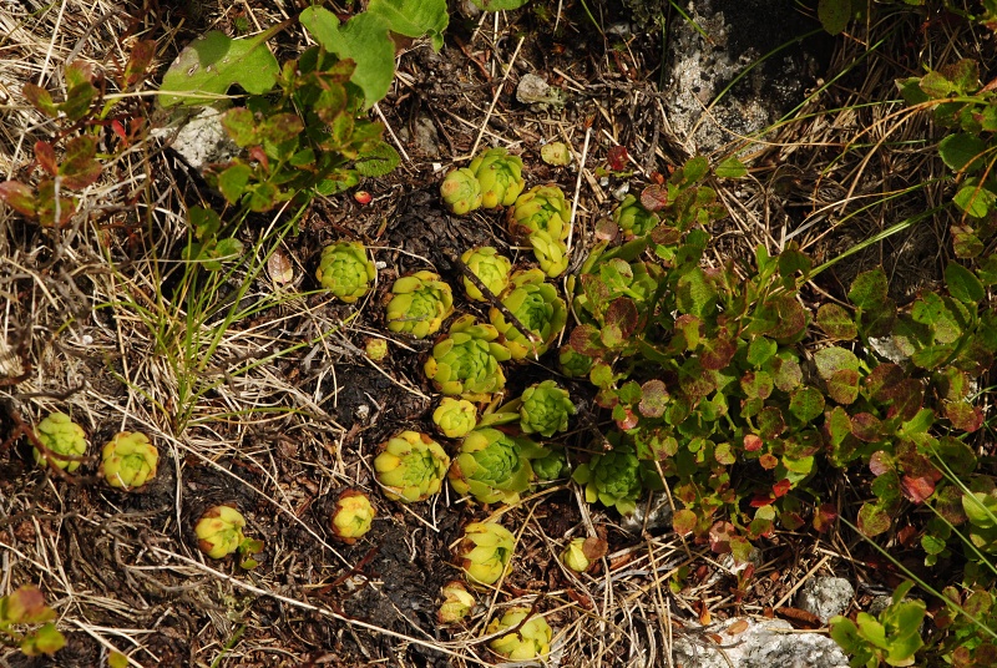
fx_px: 3536
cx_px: 498
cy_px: 334
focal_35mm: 128
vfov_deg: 10.8
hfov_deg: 16.0
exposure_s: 1/100
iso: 100
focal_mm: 85
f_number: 13
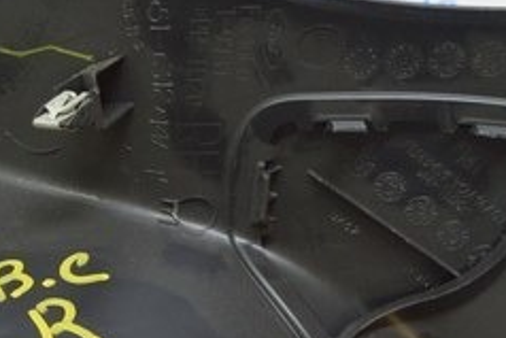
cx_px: 15
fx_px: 1631
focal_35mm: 116
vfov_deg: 11.8
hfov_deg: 17.3
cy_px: 203
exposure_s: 1/40
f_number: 3.5
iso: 400
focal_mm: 18
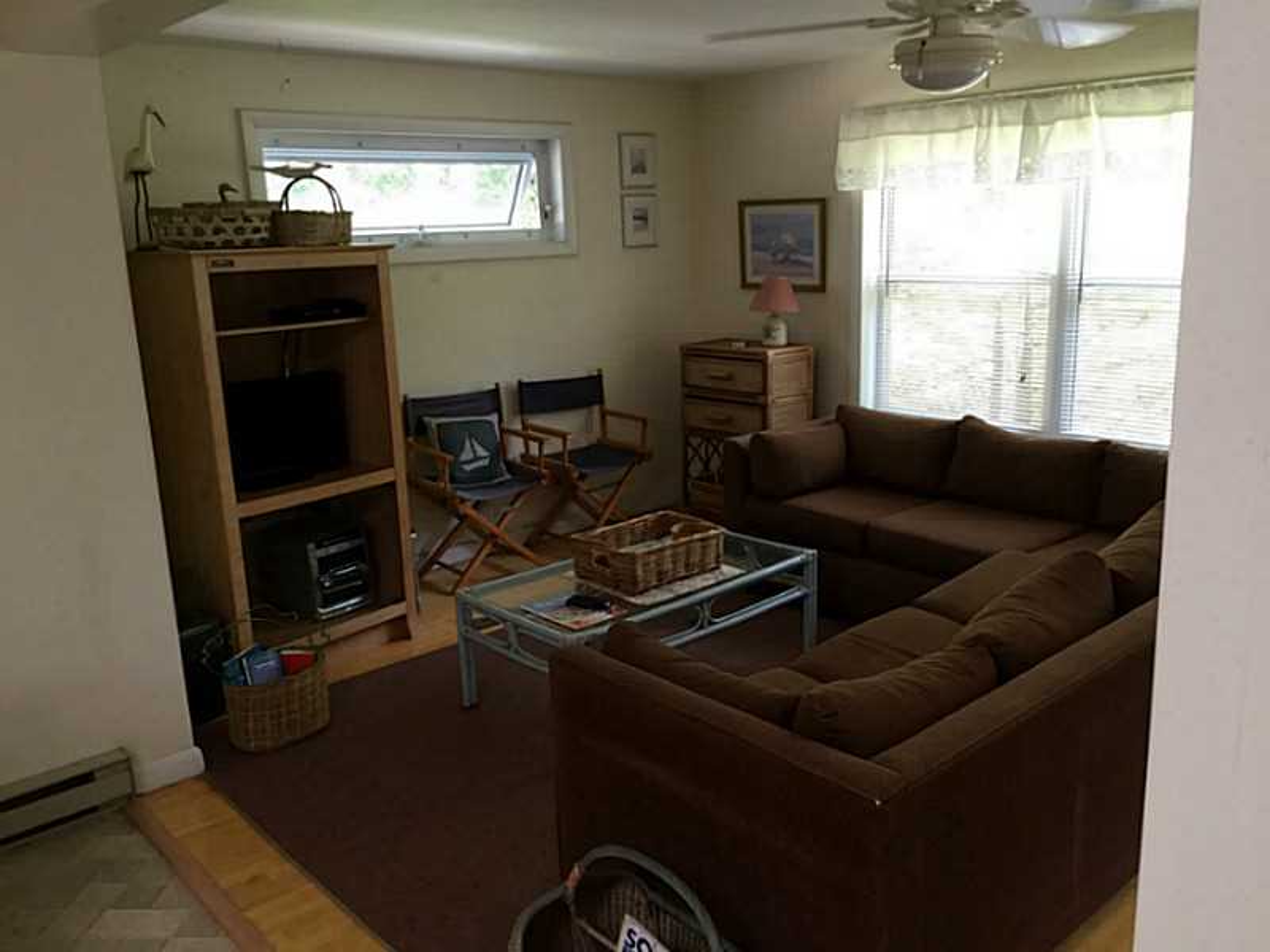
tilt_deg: -12.4
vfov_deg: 48.2
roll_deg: +1.4
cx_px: 635
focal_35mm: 29
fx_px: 1064
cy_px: 476
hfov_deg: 61.7
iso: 50
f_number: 2.2
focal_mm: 4.15
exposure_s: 1/15
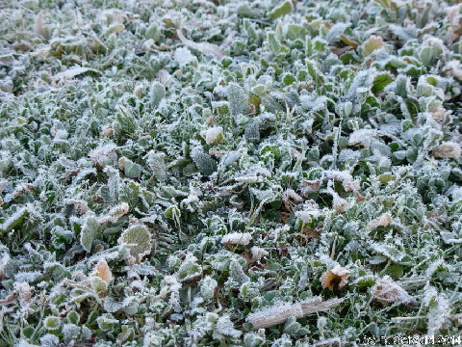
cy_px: 174
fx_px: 1014
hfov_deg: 25.7
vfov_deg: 19.4
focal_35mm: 76
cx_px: 231
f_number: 3.6
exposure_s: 1/52.2
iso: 79
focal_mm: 12.5
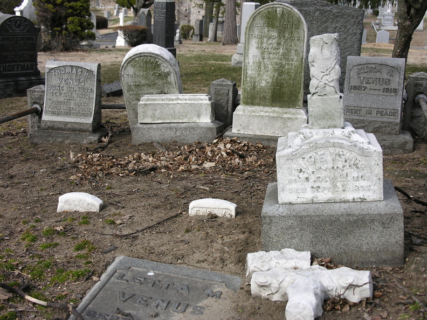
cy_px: 160
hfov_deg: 35.5
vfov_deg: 27.0
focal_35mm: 54
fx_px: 666
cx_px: 214
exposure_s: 1/292
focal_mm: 13.8
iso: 50
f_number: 3.1
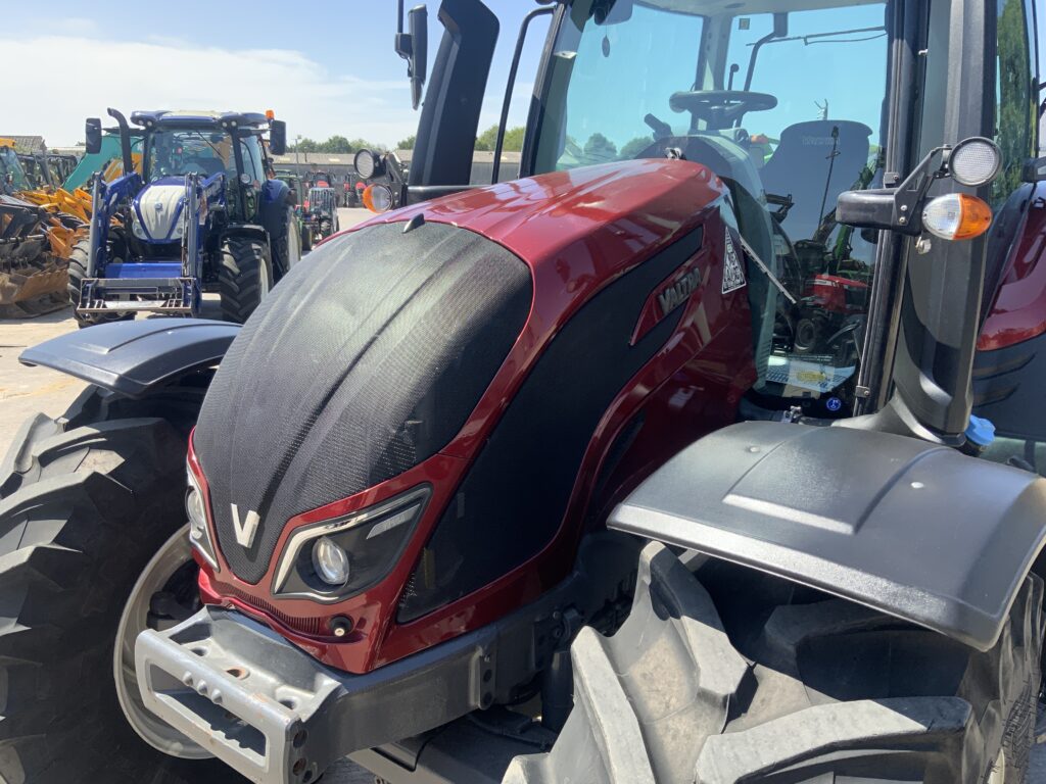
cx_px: 523
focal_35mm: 29
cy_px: 392
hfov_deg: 61.7
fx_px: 876
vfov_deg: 48.2
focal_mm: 3
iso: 16
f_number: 1.8
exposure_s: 1/606
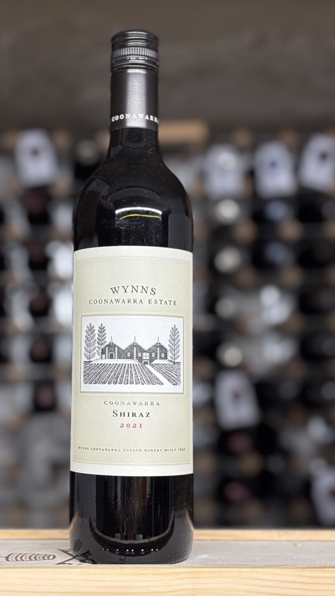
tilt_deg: +4.4
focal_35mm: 57
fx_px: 900
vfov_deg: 36.6
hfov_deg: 21.0
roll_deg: +1.7
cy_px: 297
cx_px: 126
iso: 100
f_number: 1.6
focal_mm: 5.96
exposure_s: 1/50
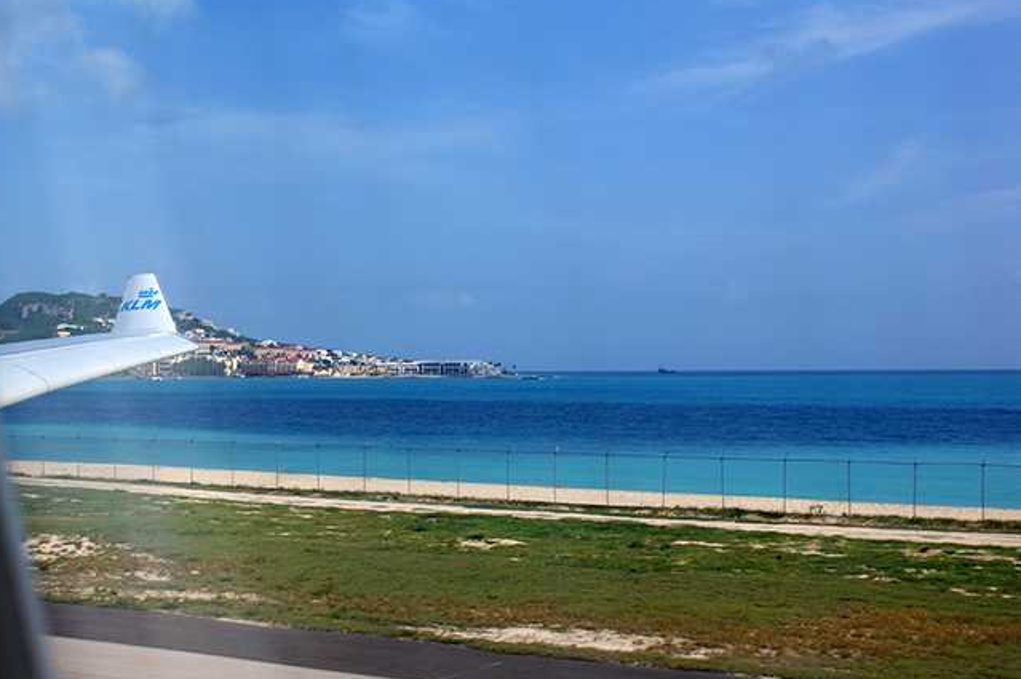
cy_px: 326
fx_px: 1631
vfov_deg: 23.5
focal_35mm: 58
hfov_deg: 34.7
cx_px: 463
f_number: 13
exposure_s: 1/200
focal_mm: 35
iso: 100
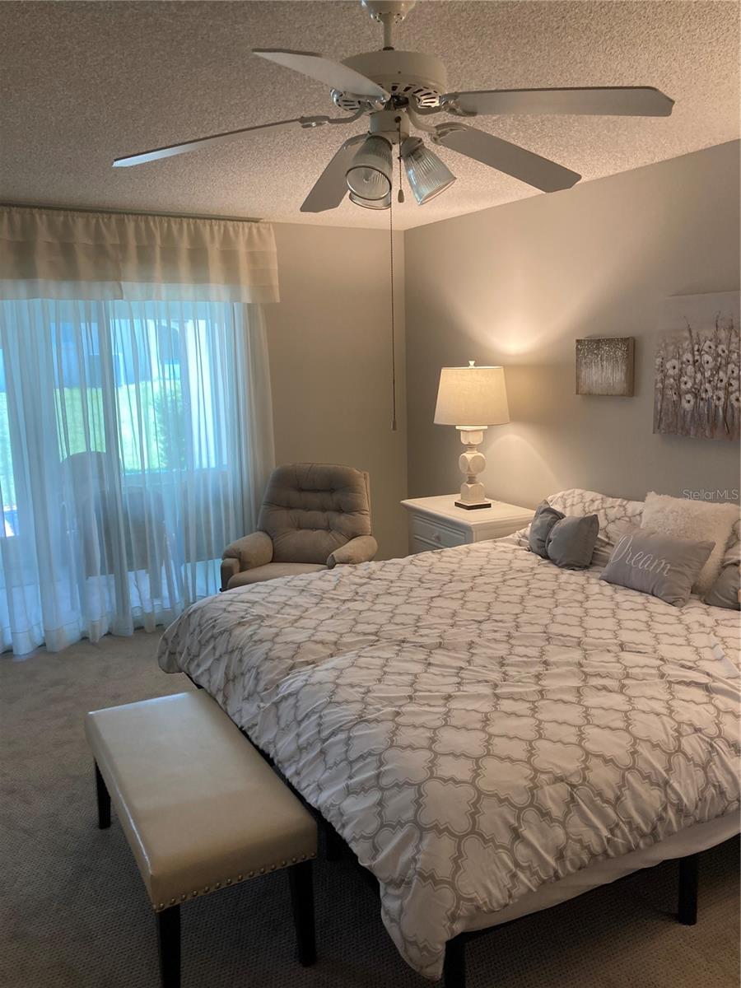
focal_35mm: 28
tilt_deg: -7.5
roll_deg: +0.7
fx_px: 799
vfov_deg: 63.4
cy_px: 494
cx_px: 370
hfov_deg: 49.7
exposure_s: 1/60
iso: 125
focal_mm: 3.99
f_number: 1.8
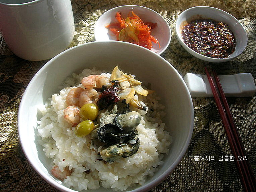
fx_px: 251
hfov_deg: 54.0
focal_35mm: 34
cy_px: 96
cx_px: 128
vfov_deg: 41.8
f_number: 4.9
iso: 50
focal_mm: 5.7
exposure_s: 1/119
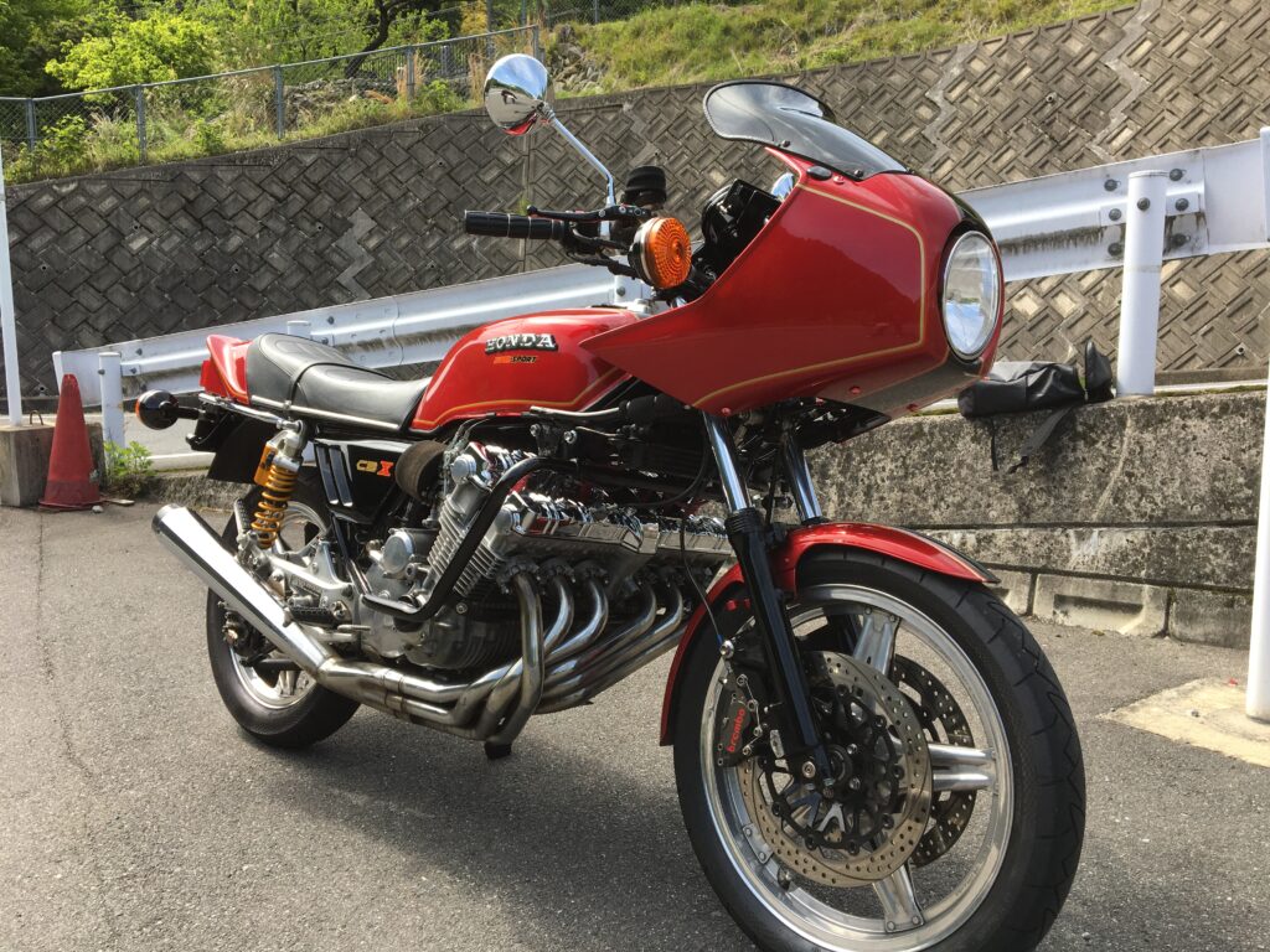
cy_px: 476
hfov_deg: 61.7
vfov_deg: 48.2
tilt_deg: -6.0
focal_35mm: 29
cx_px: 635
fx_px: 1064
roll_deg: -0.9
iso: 25
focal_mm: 4.15
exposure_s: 1/549
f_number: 2.2
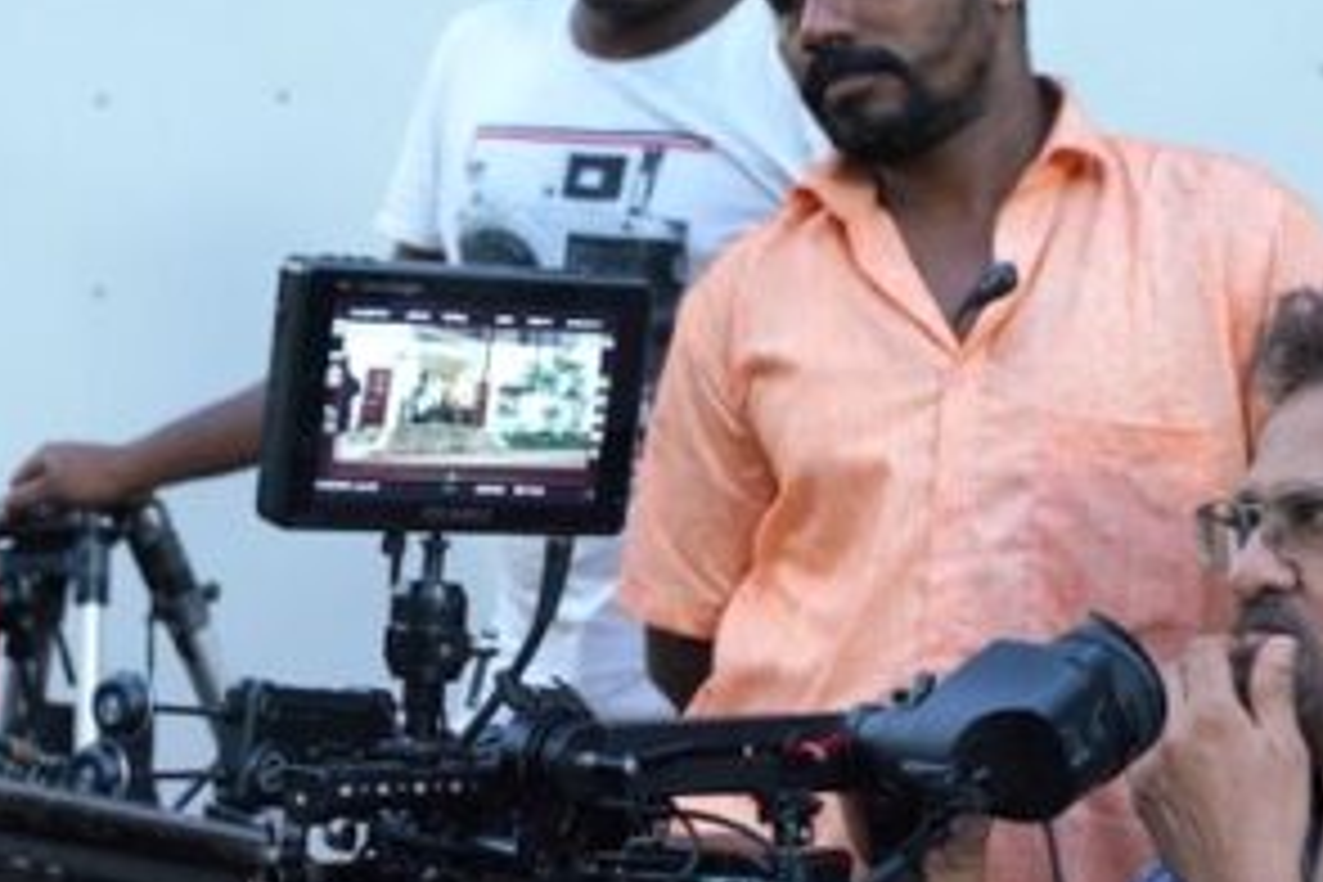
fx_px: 3748
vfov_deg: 13.3
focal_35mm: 102
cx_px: 333
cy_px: 767
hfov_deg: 19.9
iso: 400
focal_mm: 39
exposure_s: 1/60
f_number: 3.5
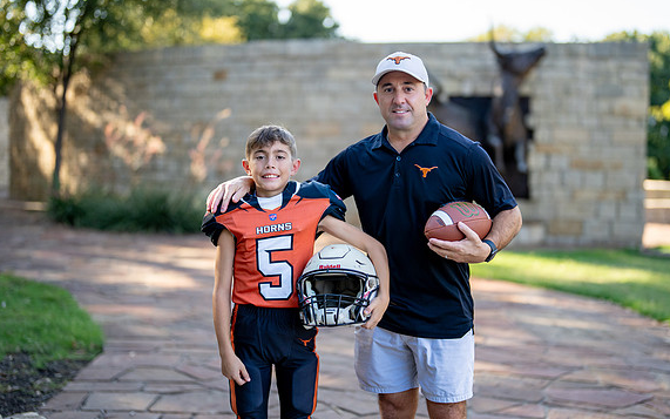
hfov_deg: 35.1
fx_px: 1059
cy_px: 215
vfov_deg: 22.4
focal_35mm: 58
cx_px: 372
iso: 200
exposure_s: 1/2000
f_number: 1.2
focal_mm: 50
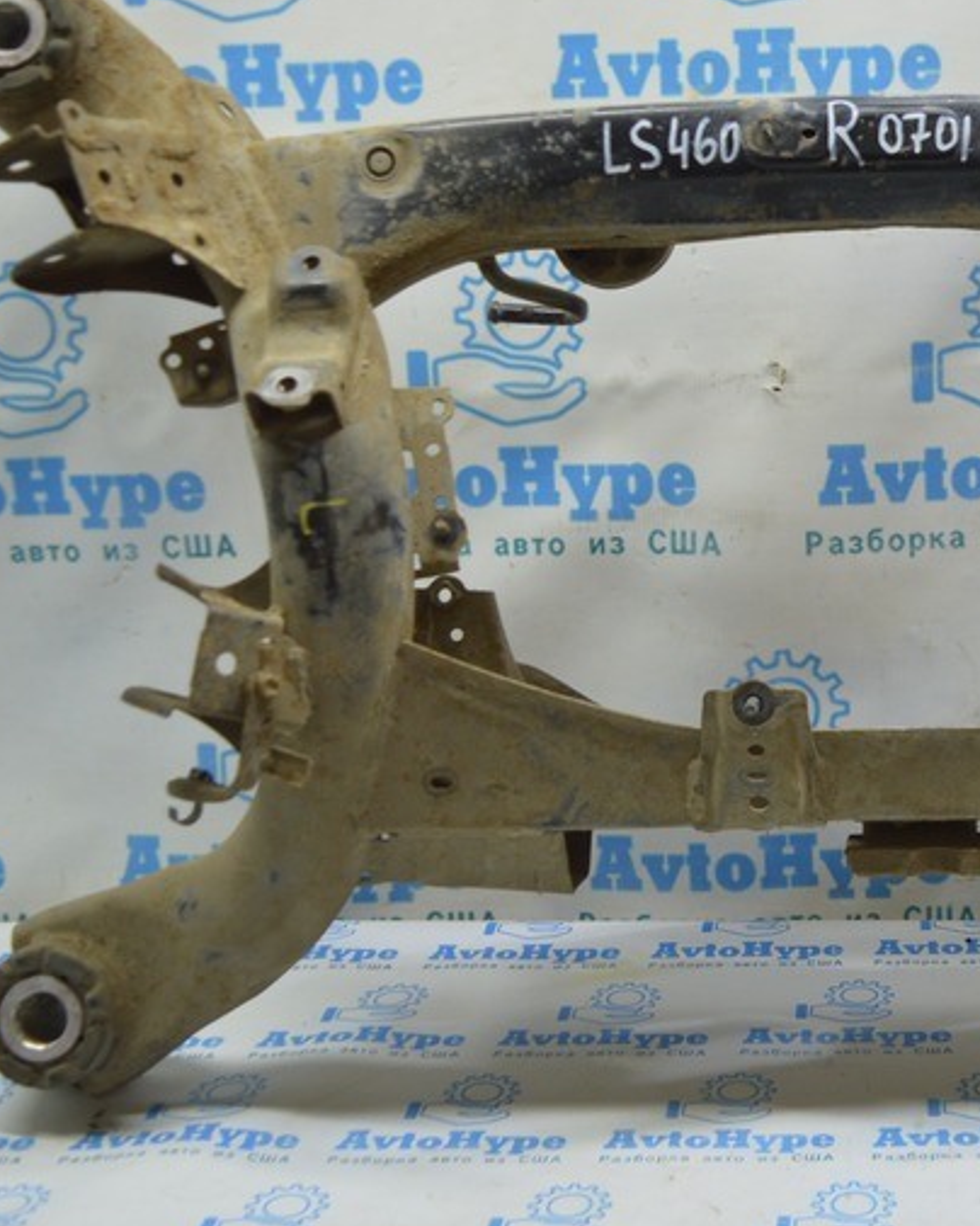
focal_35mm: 57
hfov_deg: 26.1
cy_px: 521
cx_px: 825
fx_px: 2067
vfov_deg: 33.0
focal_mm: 20
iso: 400
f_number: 3.8
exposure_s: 1/60
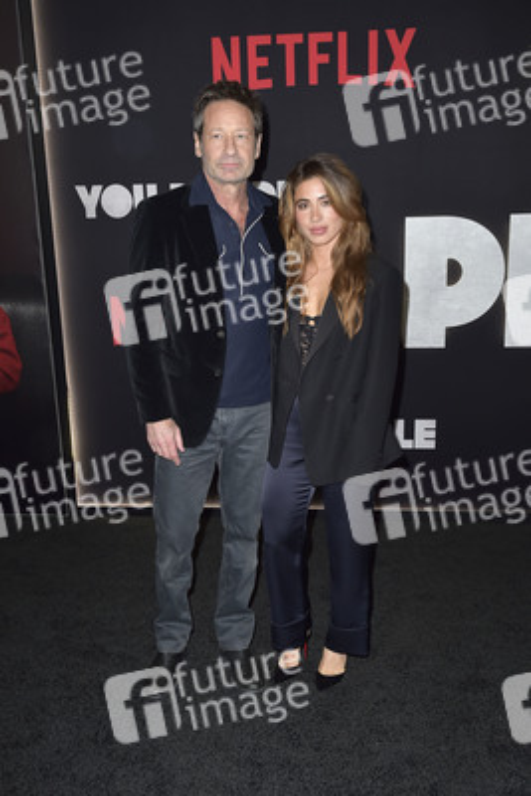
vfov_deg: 53.1
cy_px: 398
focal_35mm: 36
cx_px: 266
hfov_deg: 36.9
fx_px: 796
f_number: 6.3
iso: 500
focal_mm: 36
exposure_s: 1/250
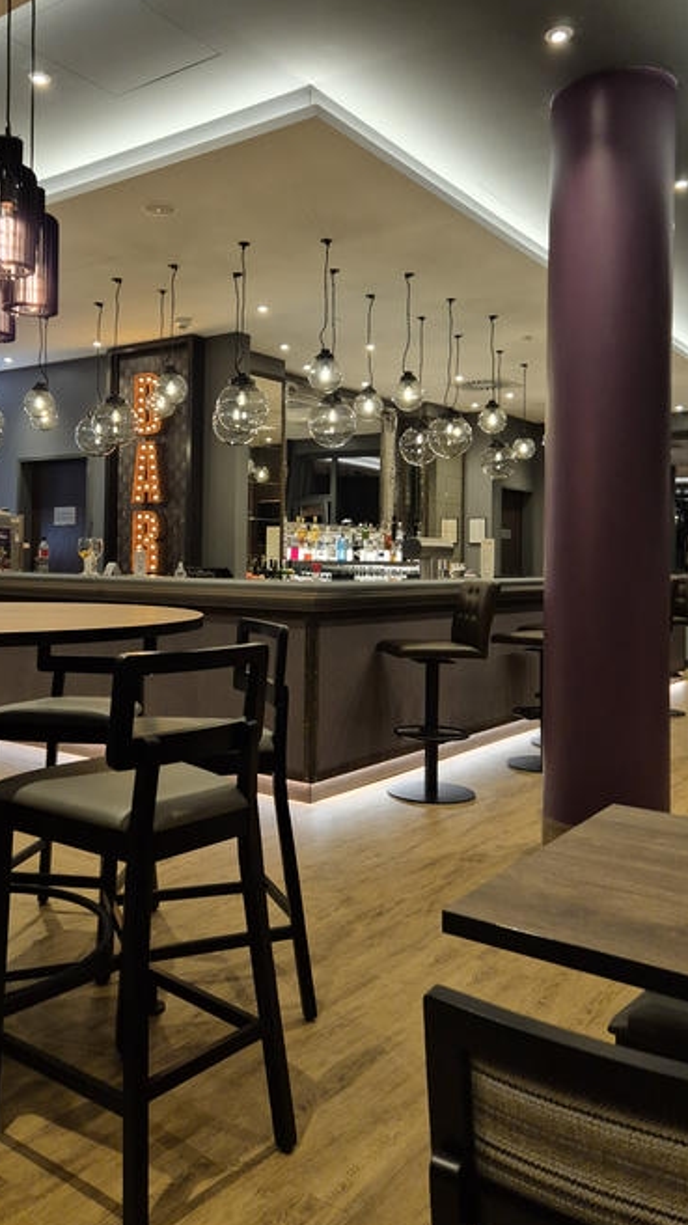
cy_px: 530
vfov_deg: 65.8
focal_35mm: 29
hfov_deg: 40.1
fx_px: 942
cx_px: 296
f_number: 1.8
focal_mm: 5.4
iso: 640
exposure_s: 1/100
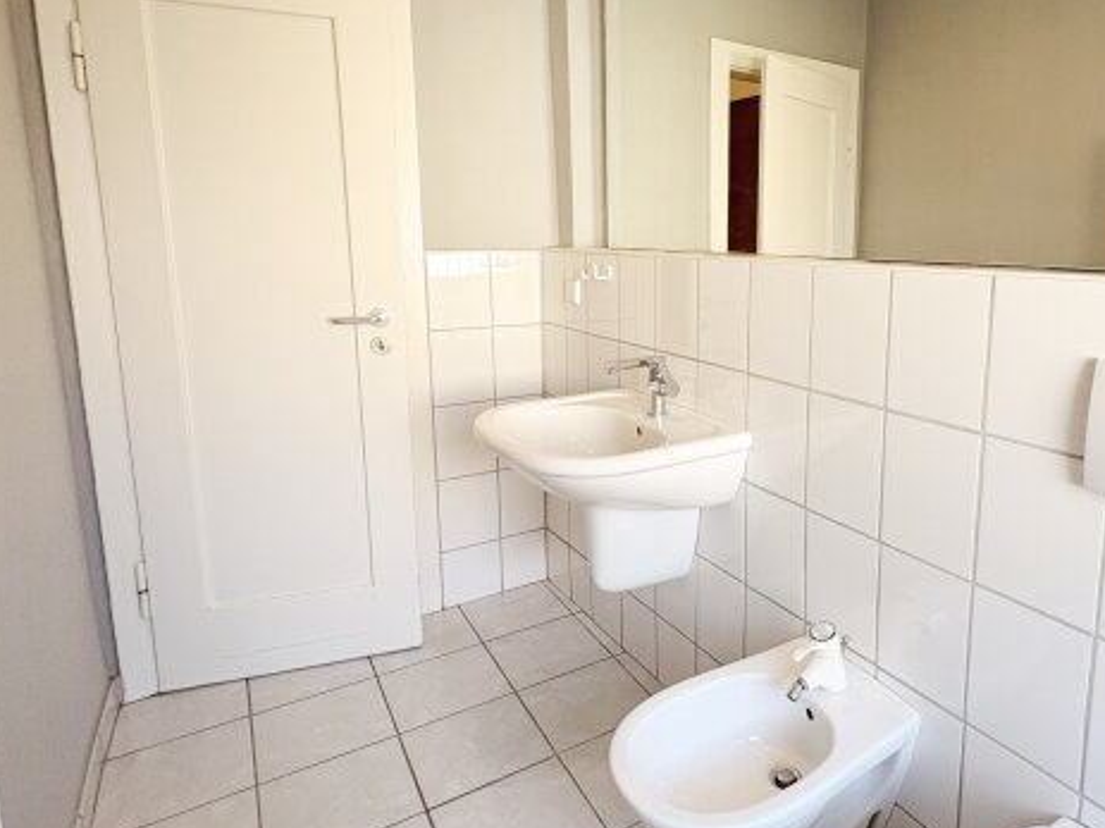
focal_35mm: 23
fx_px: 734
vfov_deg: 58.6
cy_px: 351
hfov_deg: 71.7
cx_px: 740
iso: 125
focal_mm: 2.22
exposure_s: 1/99
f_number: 2.2
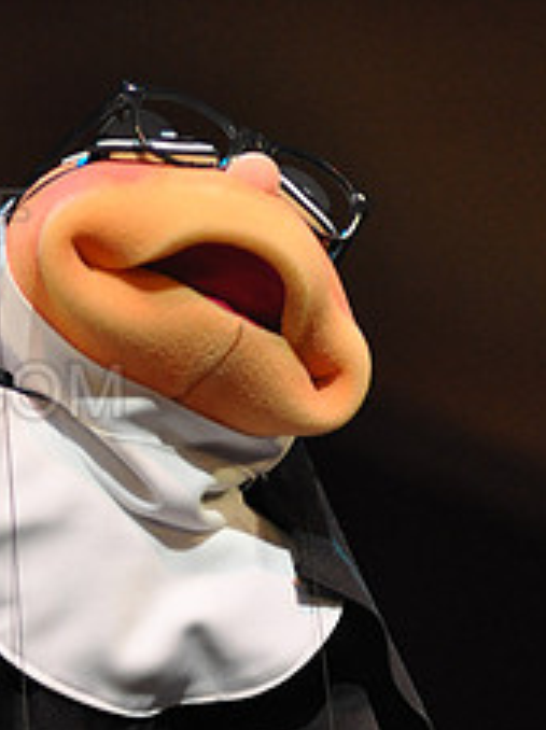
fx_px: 8180
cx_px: -307
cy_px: 334
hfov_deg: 3.8
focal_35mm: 388
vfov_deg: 5.1
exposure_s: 1/400
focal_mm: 105
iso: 1600
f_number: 2.8
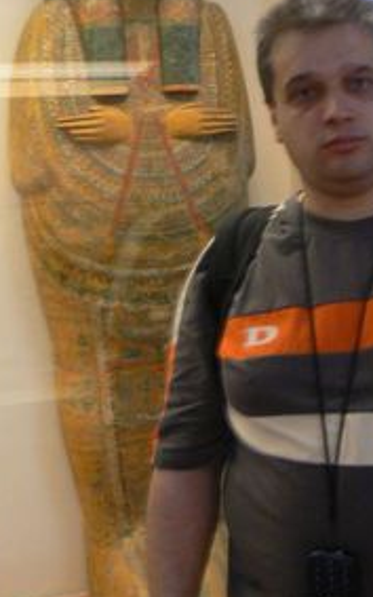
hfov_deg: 23.9
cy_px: 186
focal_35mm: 54
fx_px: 878
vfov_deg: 37.0
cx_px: 228
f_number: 2.8
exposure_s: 1/3.2
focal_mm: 6
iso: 200
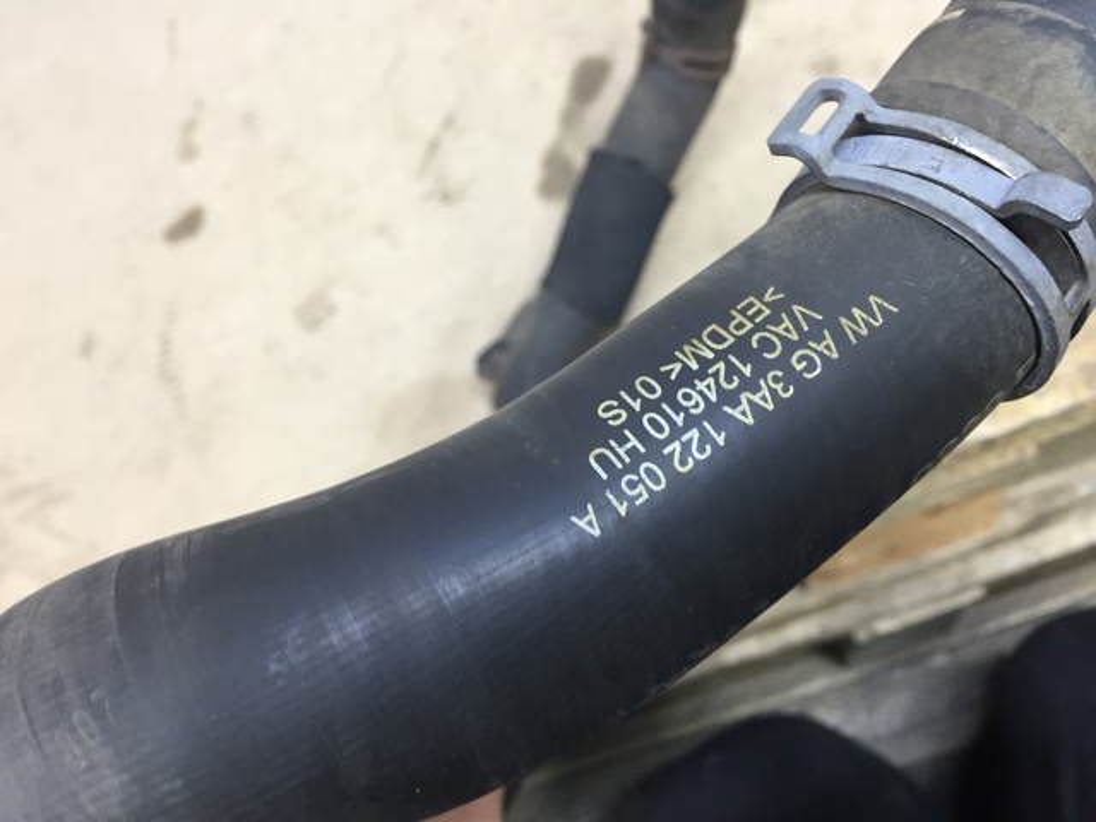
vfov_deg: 48.2
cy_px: 411
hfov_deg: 61.7
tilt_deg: -56.9
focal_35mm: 29
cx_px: 548
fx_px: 918
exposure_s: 1/33
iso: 125
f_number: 2.2
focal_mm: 4.15
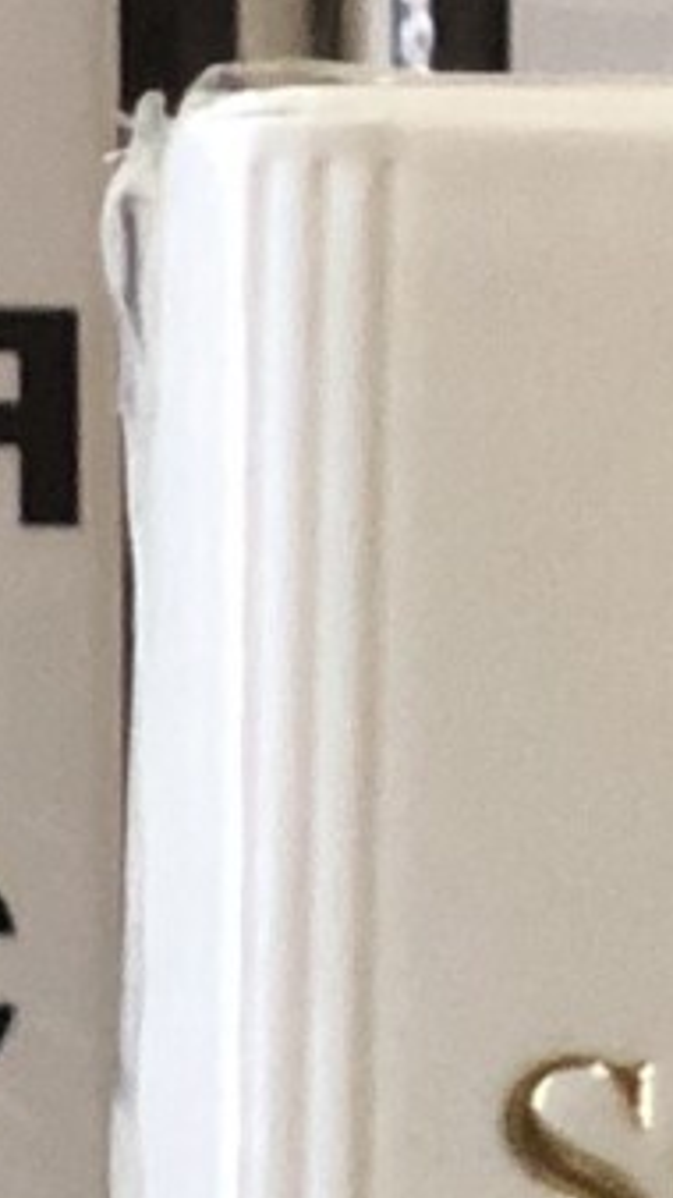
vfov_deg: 4.9
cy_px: 3101
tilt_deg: -1.1
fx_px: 13617
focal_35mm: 429
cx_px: 1165
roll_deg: +0.2
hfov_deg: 2.8
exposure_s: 1/33
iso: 100
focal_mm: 6
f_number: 2.4
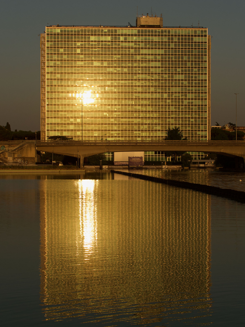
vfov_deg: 24.1
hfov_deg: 18.2
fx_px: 764
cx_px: 122
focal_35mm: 81
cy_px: 162
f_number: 8
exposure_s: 1/640
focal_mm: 40
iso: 200
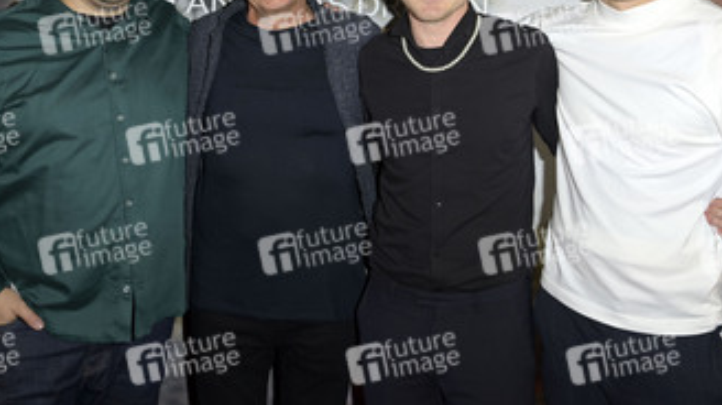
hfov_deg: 42.1
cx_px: 344
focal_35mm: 49
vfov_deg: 24.0
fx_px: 937
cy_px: 84
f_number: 5.6
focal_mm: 34
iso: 640
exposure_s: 1/250
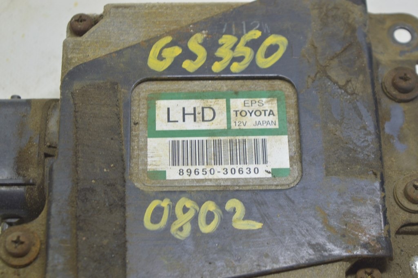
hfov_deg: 24.6
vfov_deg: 16.5
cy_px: 139
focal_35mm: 82
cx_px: 209
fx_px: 957
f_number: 5.6
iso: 400
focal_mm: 55
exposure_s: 1/20
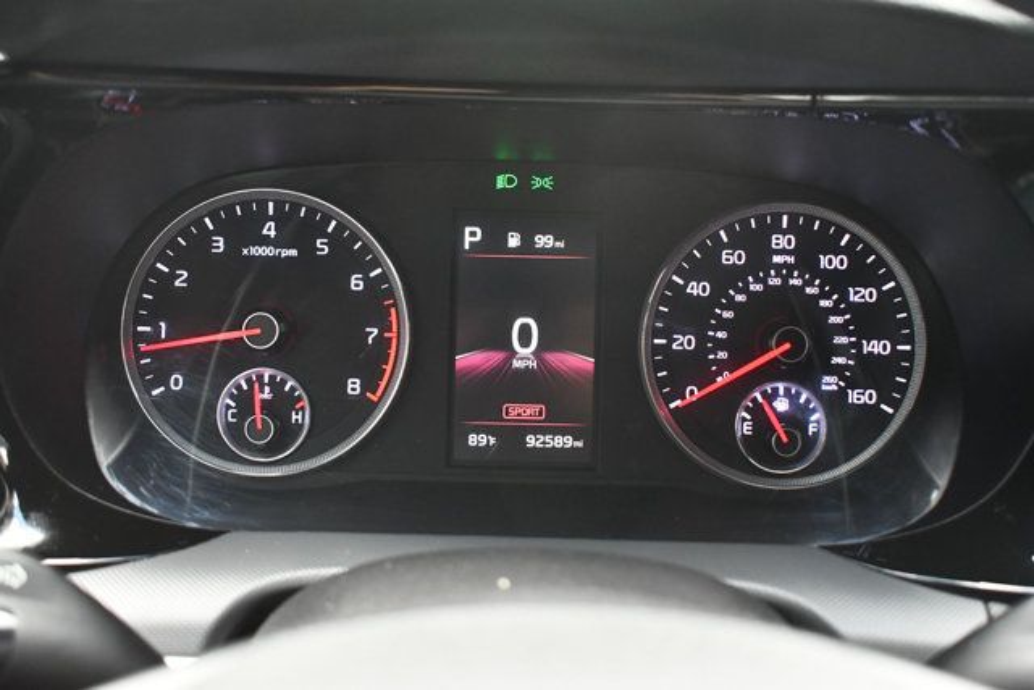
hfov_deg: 53.1
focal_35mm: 36
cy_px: 345
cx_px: 517
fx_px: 1034
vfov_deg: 36.9
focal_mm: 24
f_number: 4
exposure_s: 1/125
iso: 2200
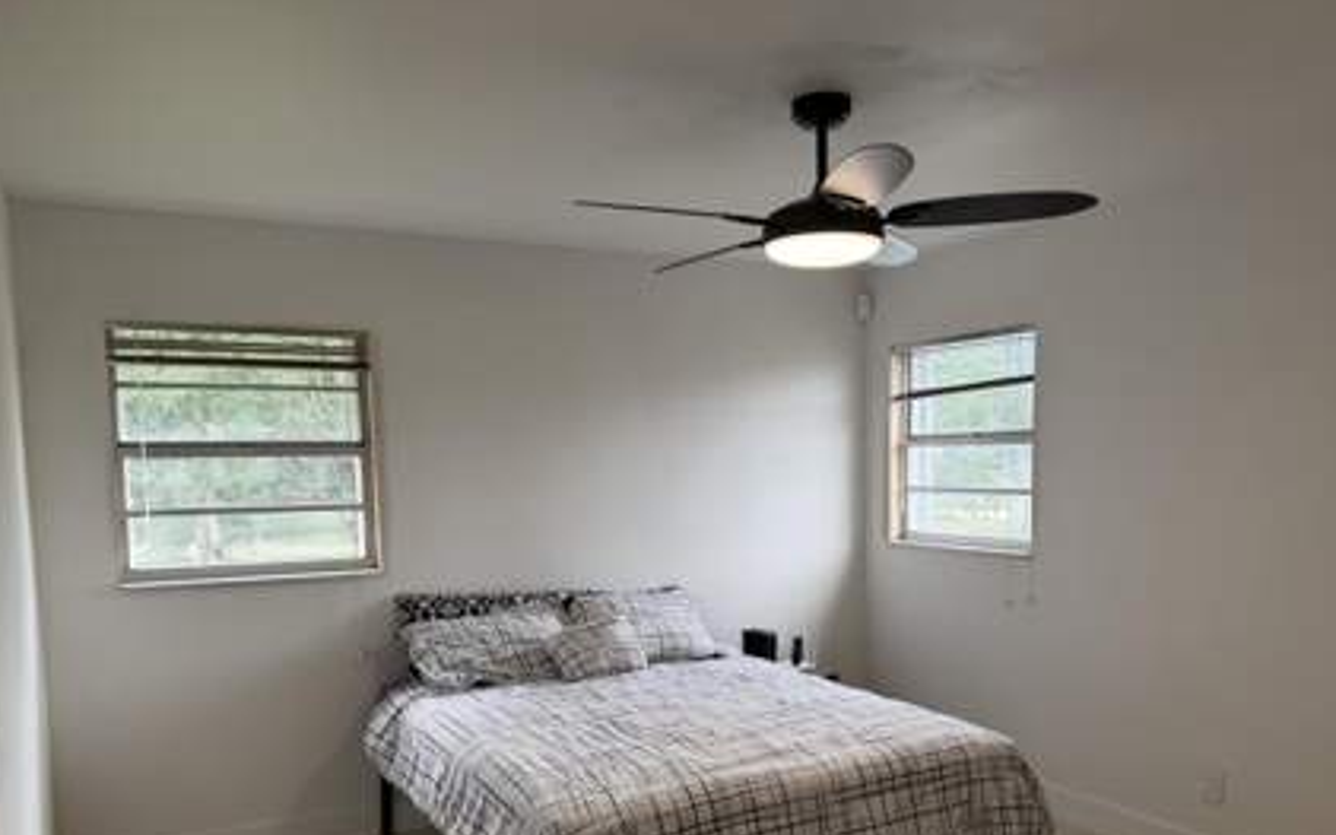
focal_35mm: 29
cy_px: 560
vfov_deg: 42.5
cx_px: 689
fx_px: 1056
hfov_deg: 64.6
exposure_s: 1/161
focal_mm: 6.76
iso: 80
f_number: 1.78
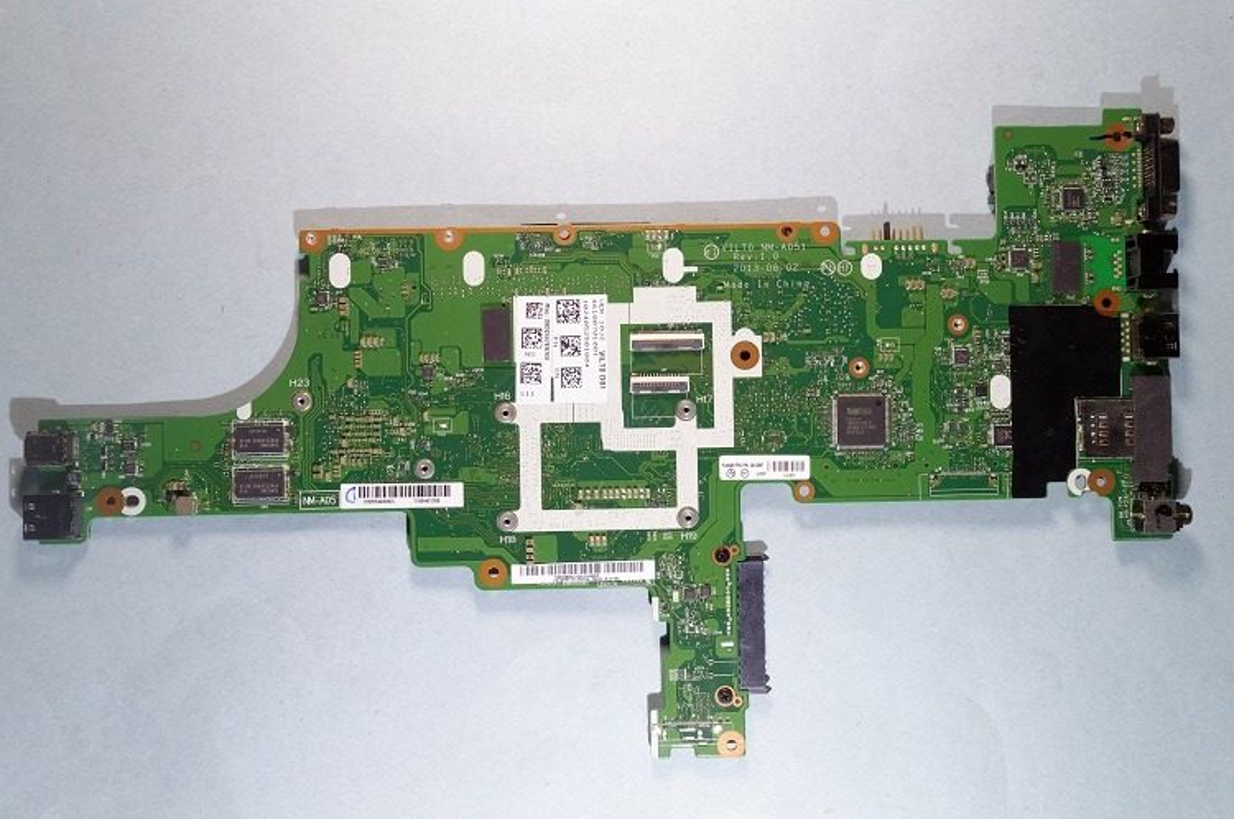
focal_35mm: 33
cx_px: 617
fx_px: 1130
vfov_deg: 39.9
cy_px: 410
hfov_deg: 57.3
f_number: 8
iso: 100
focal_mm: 22
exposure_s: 1/6
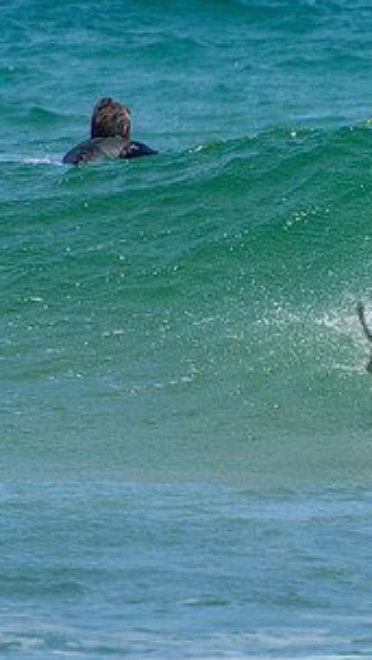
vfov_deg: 1.8
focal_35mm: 1202
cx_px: 581
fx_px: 21026
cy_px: 319
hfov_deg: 1.0
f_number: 5.6
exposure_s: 1/2000
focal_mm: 400
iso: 360
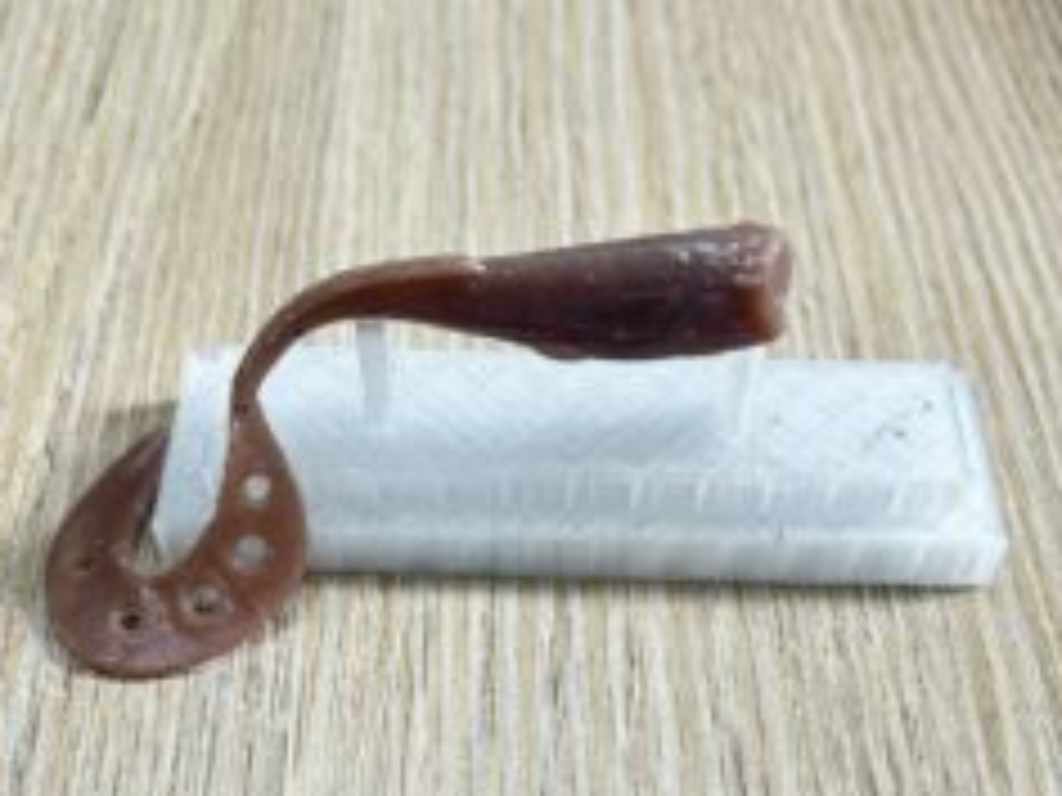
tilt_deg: -54.2
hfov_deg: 42.9
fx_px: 1350
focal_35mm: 44
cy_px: 612
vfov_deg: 32.2
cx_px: 549
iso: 200
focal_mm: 5.7
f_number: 1.5
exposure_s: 1/60
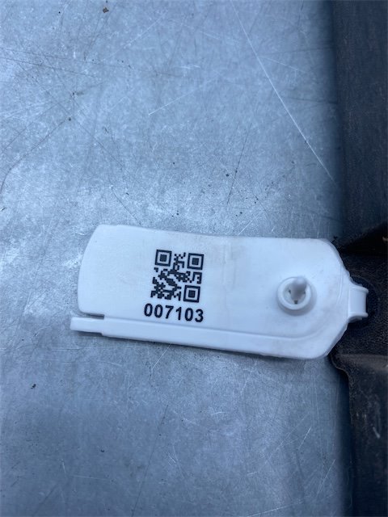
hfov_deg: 53.1
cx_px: 194
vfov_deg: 67.3
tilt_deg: -76.2
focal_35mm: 26
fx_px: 389
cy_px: 258
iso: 32
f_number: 1.8
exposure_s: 1/738
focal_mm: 4.25
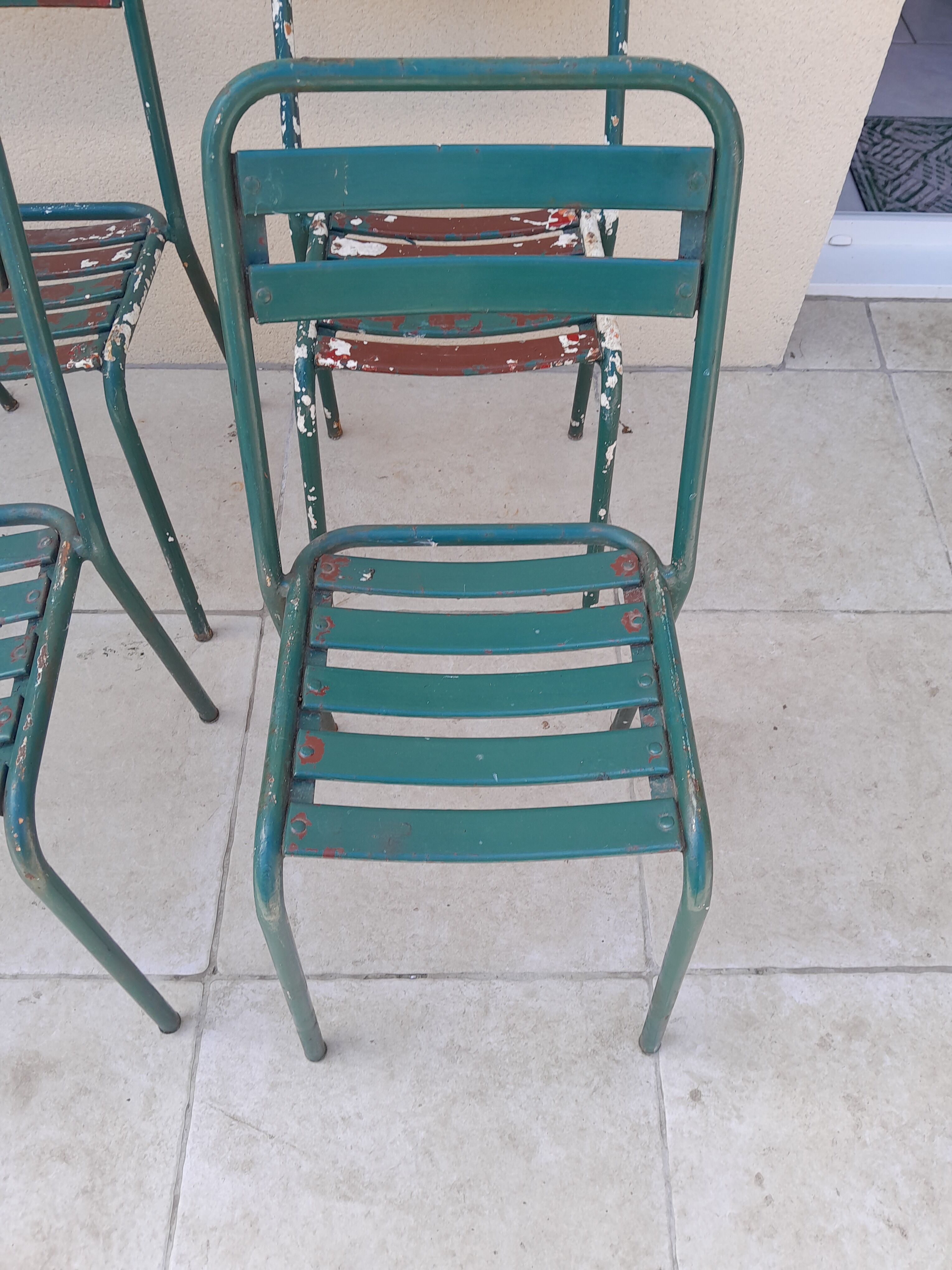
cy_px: 635
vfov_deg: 67.3
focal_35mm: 26
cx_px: 476
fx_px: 953
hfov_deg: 53.1
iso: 40
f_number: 1.8
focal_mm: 3.98
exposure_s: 1/100
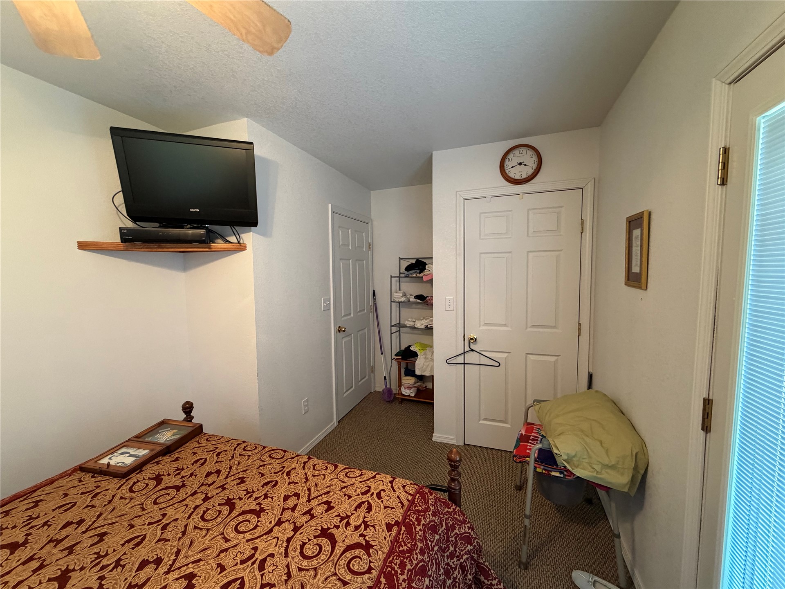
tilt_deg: -3.8
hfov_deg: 102.1
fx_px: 317
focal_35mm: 14
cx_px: 392
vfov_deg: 85.7
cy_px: 294
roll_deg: +0.1
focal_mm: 2.22
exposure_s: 1/60
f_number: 2.2
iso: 320
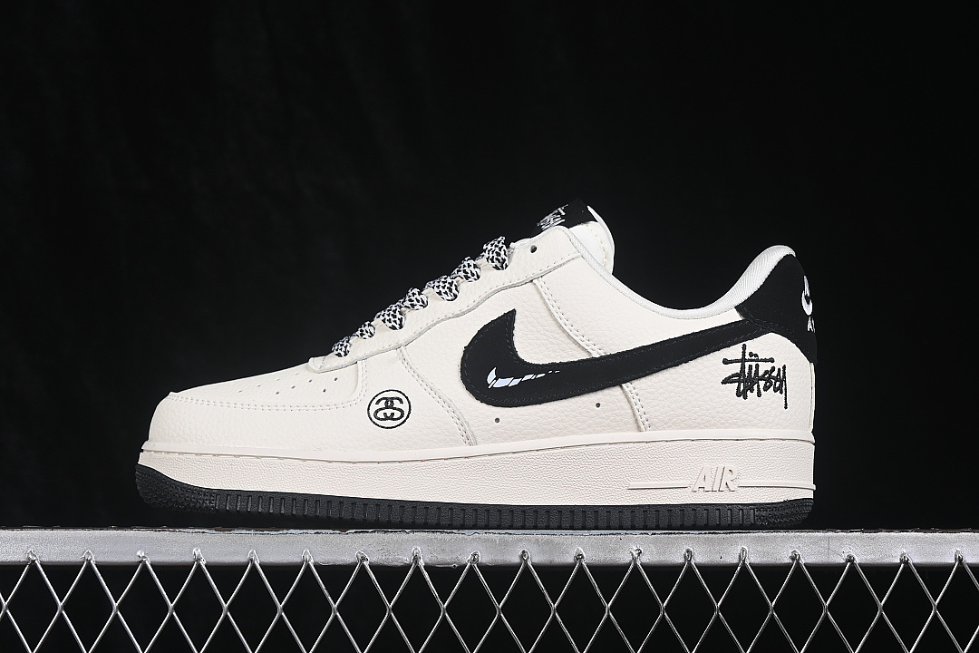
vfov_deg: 18.2
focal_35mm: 75
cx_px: 490
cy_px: 326
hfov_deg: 27.0
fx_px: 2039
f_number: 8
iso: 160
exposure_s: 1/80
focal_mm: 50
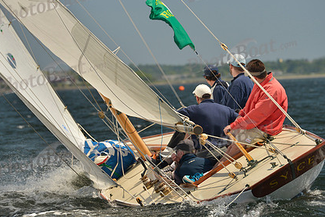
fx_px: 2510
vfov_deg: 4.9
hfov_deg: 7.4
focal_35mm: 278
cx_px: 147
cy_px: 106
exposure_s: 1/800
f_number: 8
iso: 280
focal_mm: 200
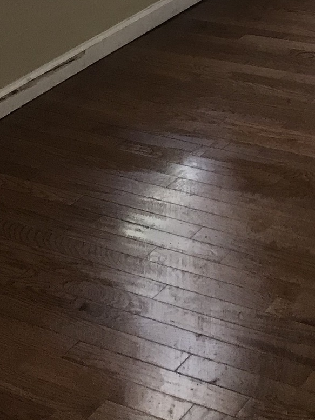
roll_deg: +4.9
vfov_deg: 21.6
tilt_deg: -12.5
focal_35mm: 83
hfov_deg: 16.8
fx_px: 1007
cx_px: 401
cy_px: -107
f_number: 1.8
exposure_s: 1/24
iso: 40
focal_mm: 3.99
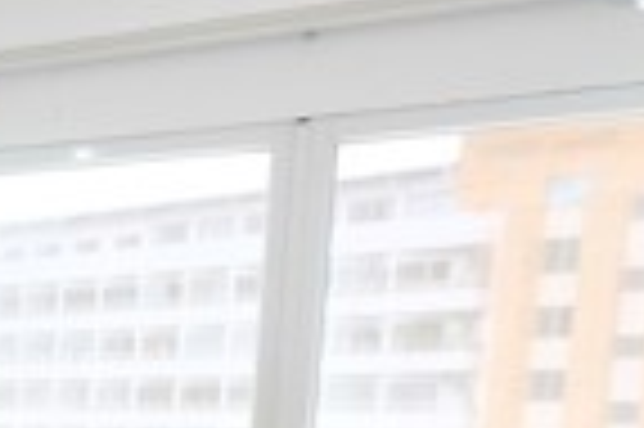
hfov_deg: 15.7
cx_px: -662
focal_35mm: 101
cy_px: 757
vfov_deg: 12.4
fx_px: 1805
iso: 200
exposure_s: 1/30
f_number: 3.5
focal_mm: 16
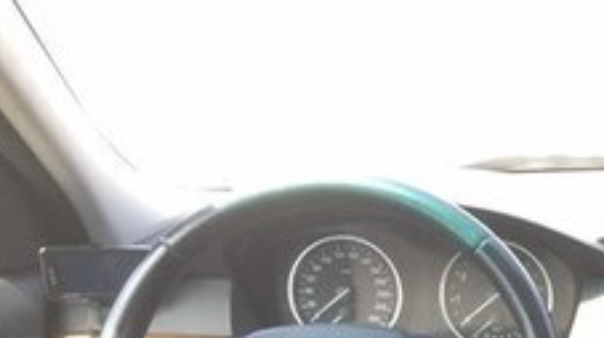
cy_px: 552
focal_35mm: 92
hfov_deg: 21.0
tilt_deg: -24.7
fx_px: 1472
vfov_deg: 12.3
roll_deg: -0.5
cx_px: 798
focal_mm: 4.15
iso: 32
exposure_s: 1/100
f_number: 2.2
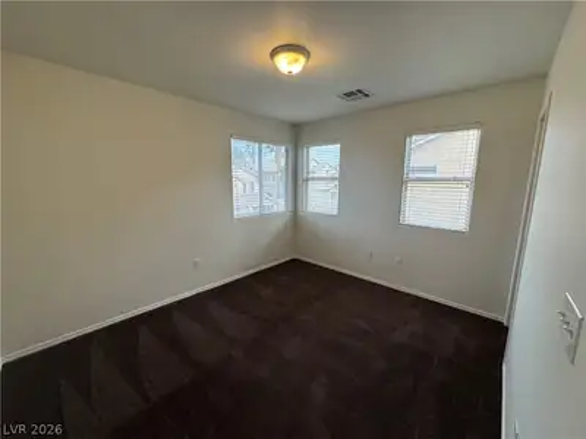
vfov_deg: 85.7
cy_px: 220
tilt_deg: -10.4
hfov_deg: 102.1
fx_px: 237
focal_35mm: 14
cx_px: 293
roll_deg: -0.9
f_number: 2.2
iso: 80
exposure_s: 1/120
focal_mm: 2.22
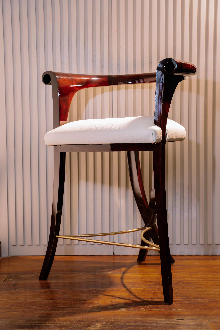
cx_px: 110
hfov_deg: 26.8
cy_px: 165
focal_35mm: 50
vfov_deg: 39.4
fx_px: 461
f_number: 5
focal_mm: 50.3
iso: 400
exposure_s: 1/125
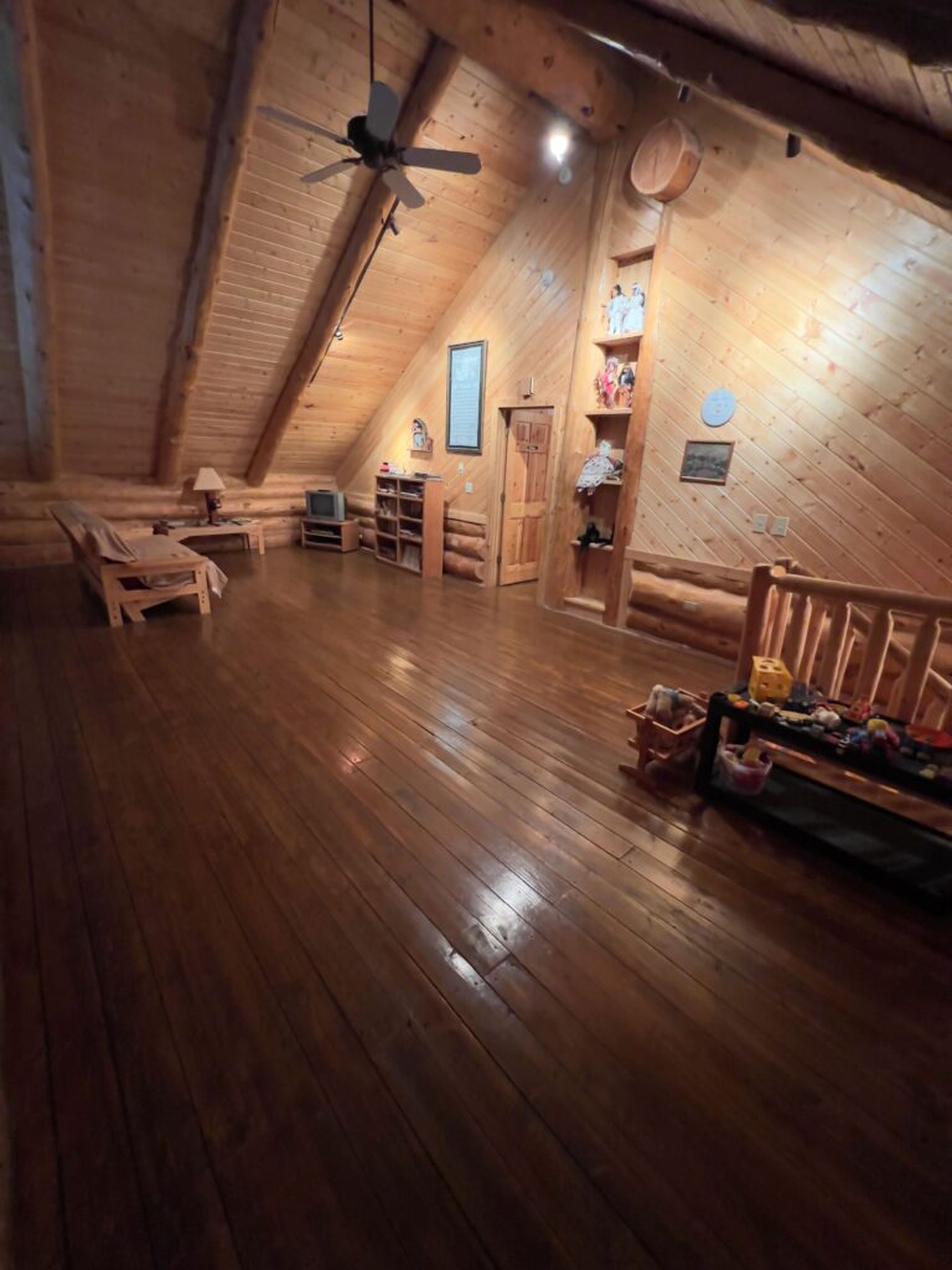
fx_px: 477
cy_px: 635
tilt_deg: -18.8
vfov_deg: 106.2
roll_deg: -2.7
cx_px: 476
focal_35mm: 13
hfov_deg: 89.9
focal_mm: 1.57
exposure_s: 1/40
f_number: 1.8
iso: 1000
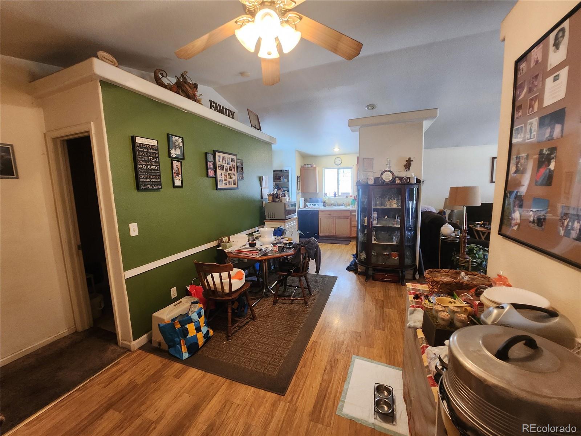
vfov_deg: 89.9
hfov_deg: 106.2
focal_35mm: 13
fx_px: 218
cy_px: 218
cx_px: 290
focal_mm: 1.7
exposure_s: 1/30
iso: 400
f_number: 2.2
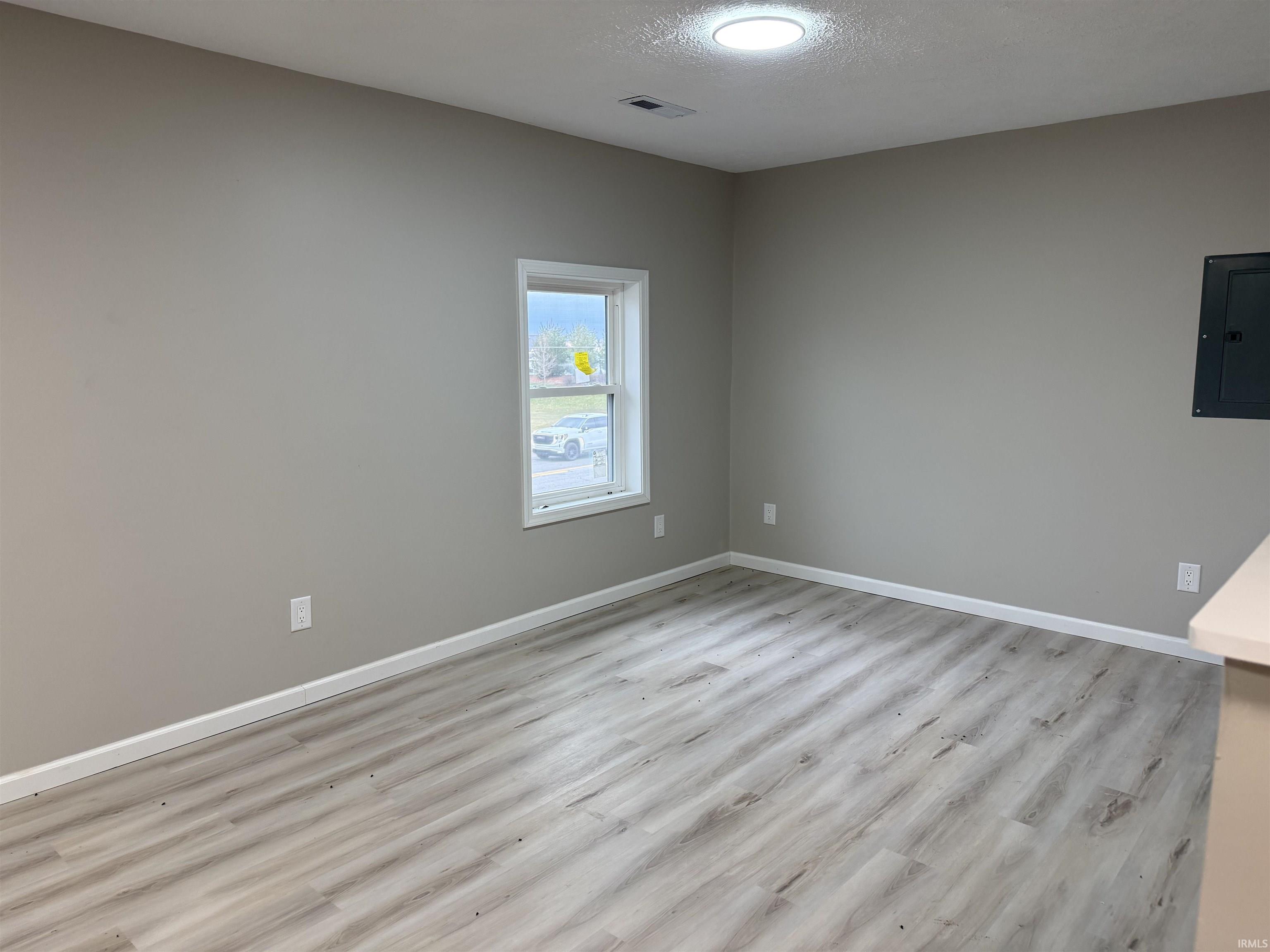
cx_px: 635
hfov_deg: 71.6
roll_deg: -0.1
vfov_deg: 56.8
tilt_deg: -8.6
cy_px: 476
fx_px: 881
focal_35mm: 24
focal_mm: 6.76
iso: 160
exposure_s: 1/120
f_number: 1.78
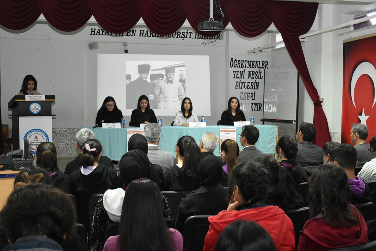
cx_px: 188
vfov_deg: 29.9
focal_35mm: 45
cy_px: 126
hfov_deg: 43.6
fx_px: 470
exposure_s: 1/60
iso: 4000
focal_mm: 30
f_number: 4
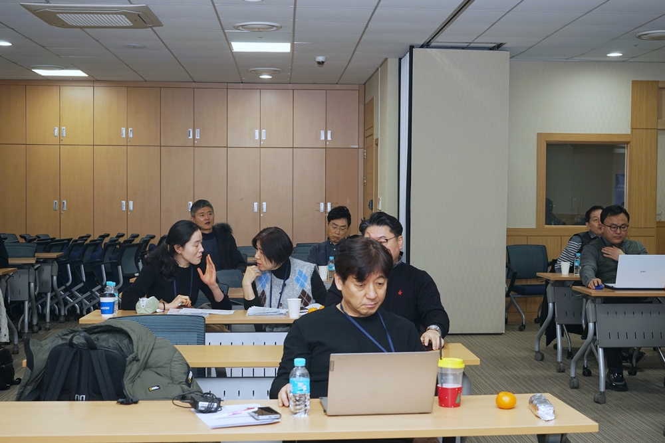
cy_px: 222
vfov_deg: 27.5
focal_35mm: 49
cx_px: 332
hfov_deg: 40.3
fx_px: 905
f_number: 7.1
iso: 320
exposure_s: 1/60
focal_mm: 49
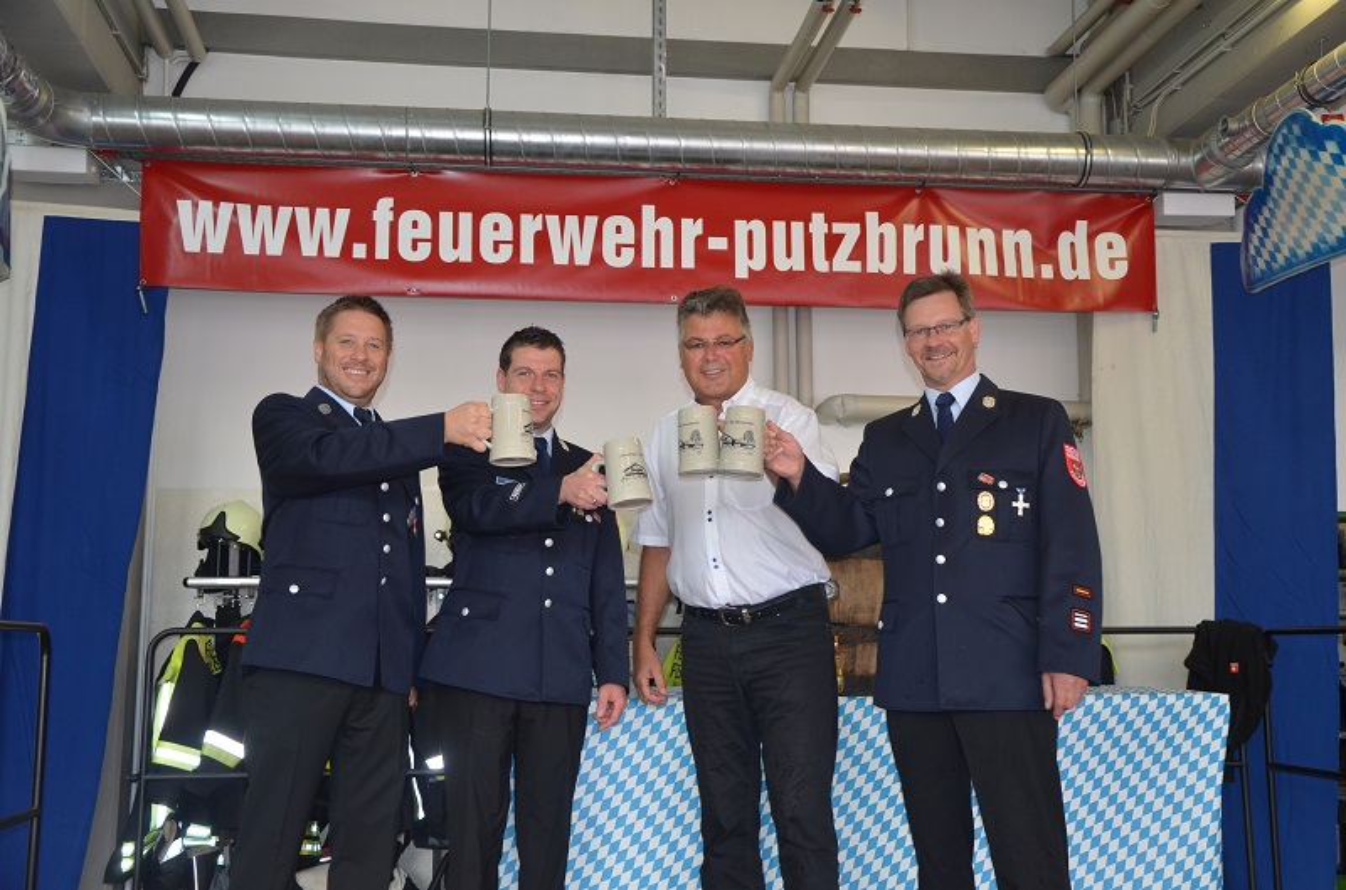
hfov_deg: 46.5
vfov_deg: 31.7
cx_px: 673
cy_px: 445
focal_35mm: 42
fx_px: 1566
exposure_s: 1/50
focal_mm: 28
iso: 320
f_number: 4
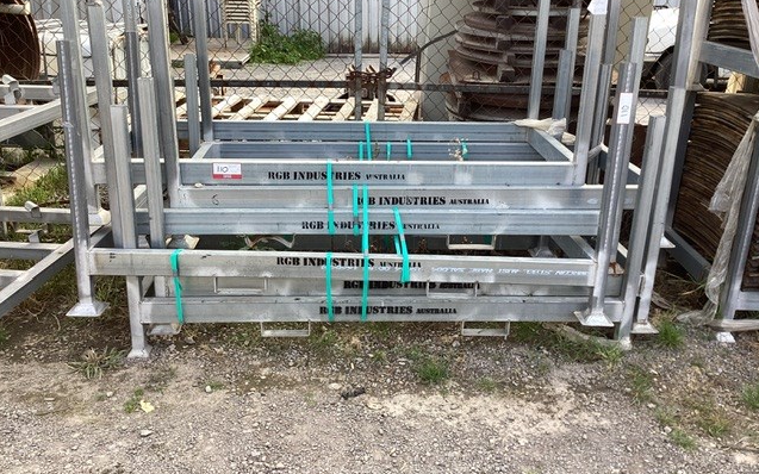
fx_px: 683
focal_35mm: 33
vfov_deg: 38.3
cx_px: 379
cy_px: 211
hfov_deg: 58.1
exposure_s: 1/141
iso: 25
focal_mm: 3.3
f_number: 2.4
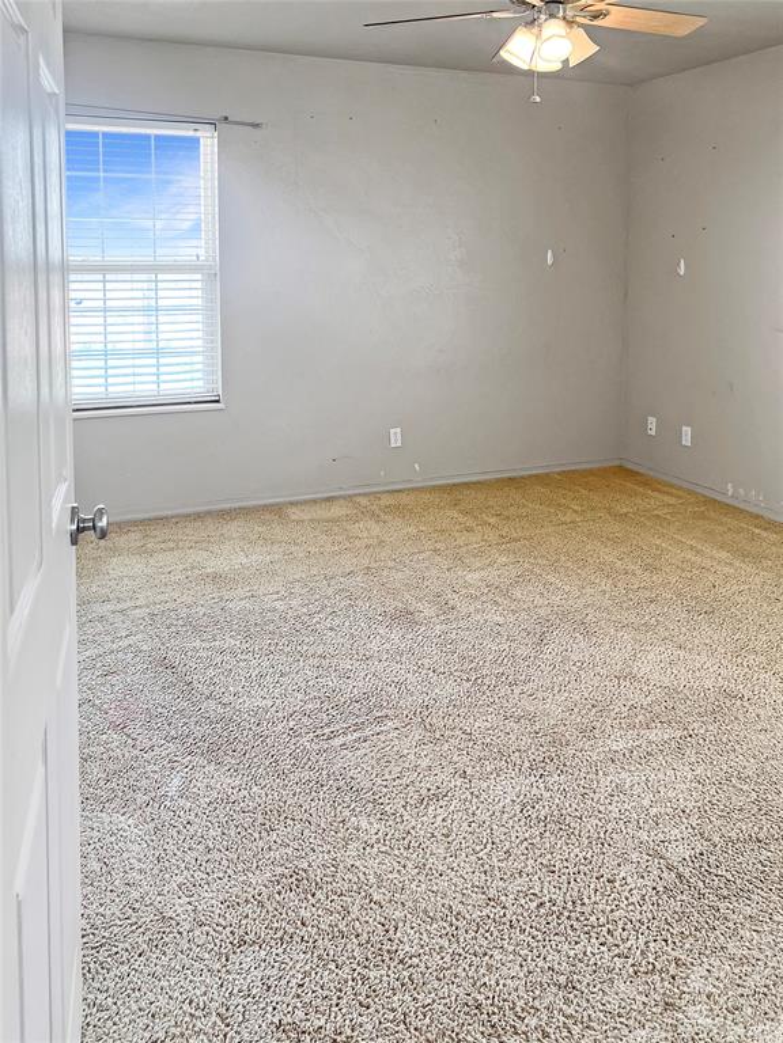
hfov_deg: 53.1
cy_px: 522
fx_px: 784
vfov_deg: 67.3
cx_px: 392
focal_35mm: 26
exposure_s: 1/120
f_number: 1.5
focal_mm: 5.7
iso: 100
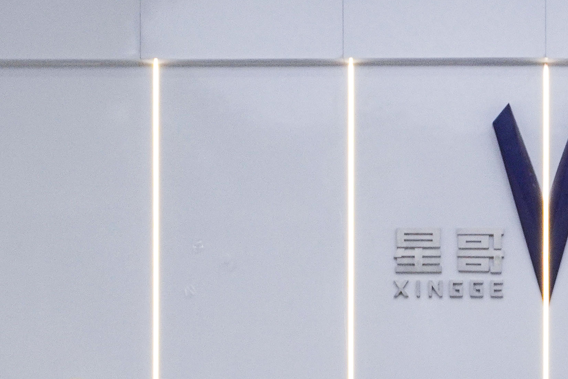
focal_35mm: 161
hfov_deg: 12.6
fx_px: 2540
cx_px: 558
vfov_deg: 8.3
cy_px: 602
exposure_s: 1/80
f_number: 6.3
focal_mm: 30
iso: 640
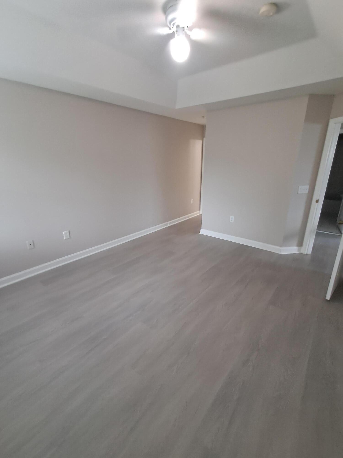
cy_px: 229
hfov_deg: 78.1
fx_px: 211
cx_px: 172
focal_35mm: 16
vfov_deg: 94.5
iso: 200
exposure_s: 1/40
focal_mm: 1.64
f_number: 2.2
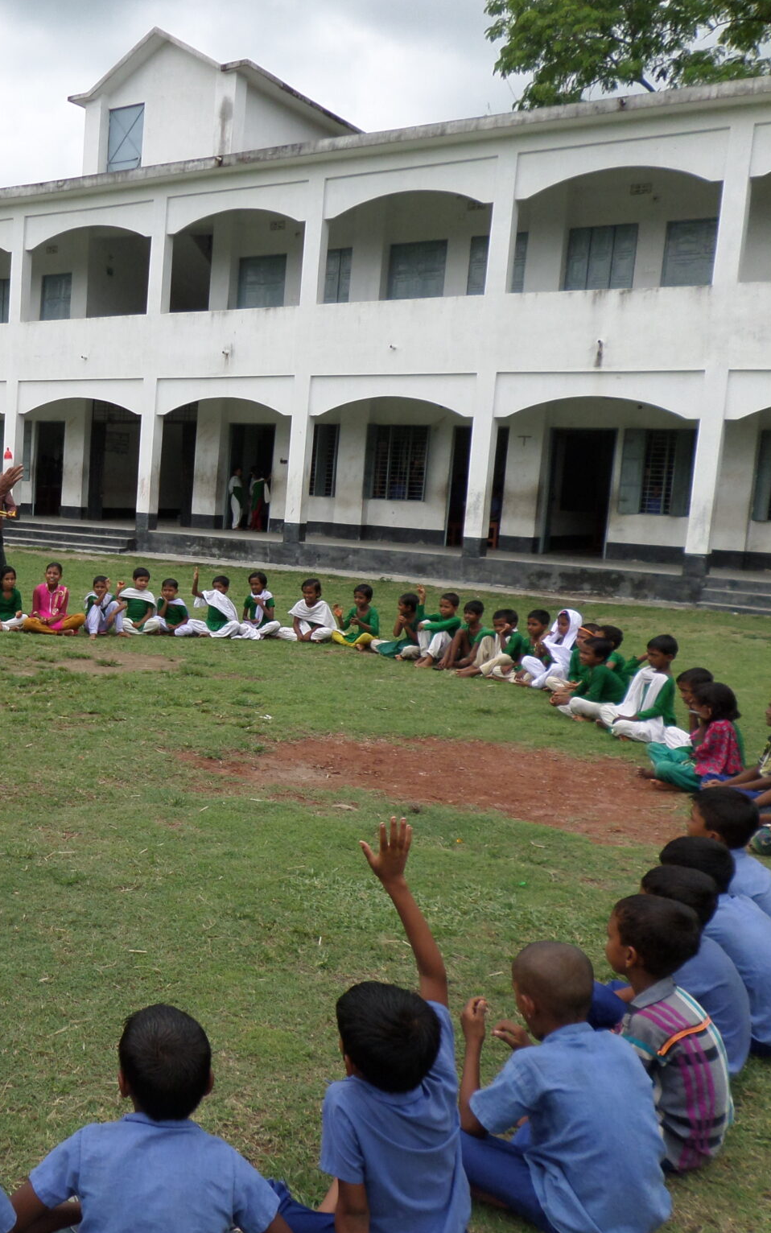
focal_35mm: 34
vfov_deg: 56.7
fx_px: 1143
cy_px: 616
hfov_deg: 34.5
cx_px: 32
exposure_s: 1/500
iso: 80
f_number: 3.1
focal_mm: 4.3
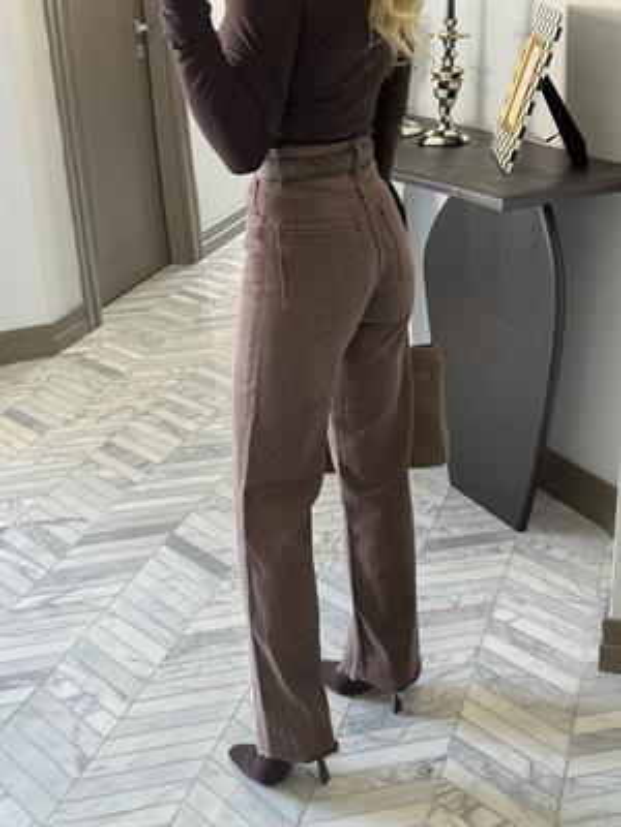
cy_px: 414
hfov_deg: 30.3
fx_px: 1148
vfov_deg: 39.7
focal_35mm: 48
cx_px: 310
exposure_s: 1/51
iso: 250
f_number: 1.78
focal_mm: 6.76
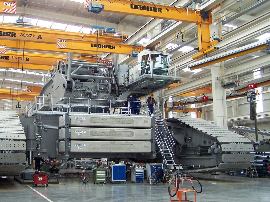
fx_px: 351
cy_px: 91
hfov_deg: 41.9
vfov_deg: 32.2
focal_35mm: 45
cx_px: 113
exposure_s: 1/60
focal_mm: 6.3
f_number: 2.8
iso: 320
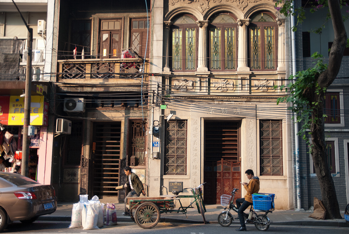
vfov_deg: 40.1
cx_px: 174
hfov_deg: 57.2
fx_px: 320
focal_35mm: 33
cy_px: 117
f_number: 3
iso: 140
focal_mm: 22
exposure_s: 1/250
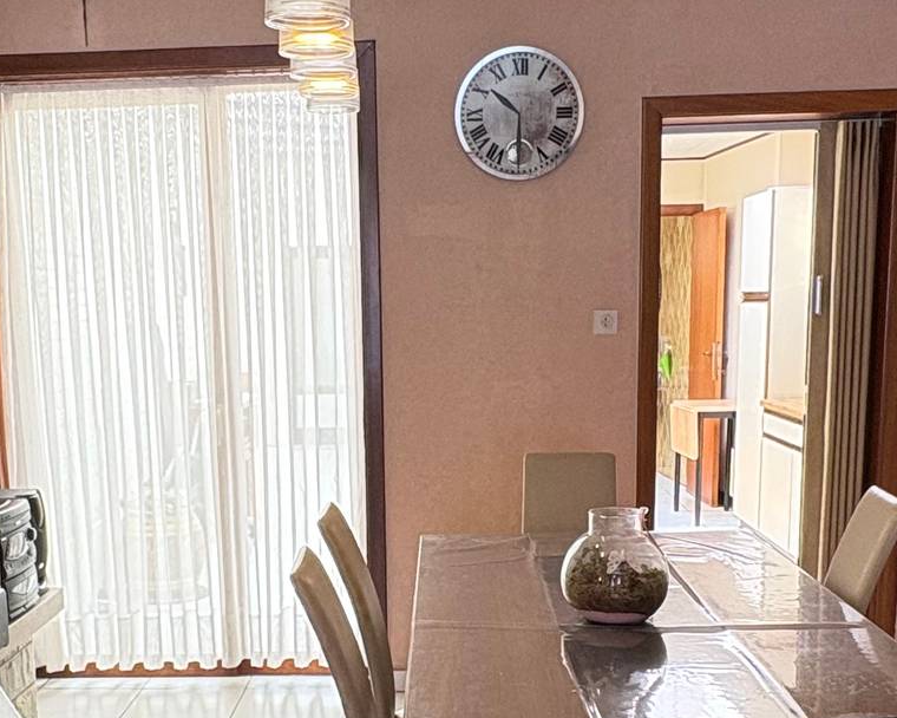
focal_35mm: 46
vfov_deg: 32.3
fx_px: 1221
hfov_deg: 40.2
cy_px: 520
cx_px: 368
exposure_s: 1/50
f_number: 2.2
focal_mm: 2.22
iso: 160
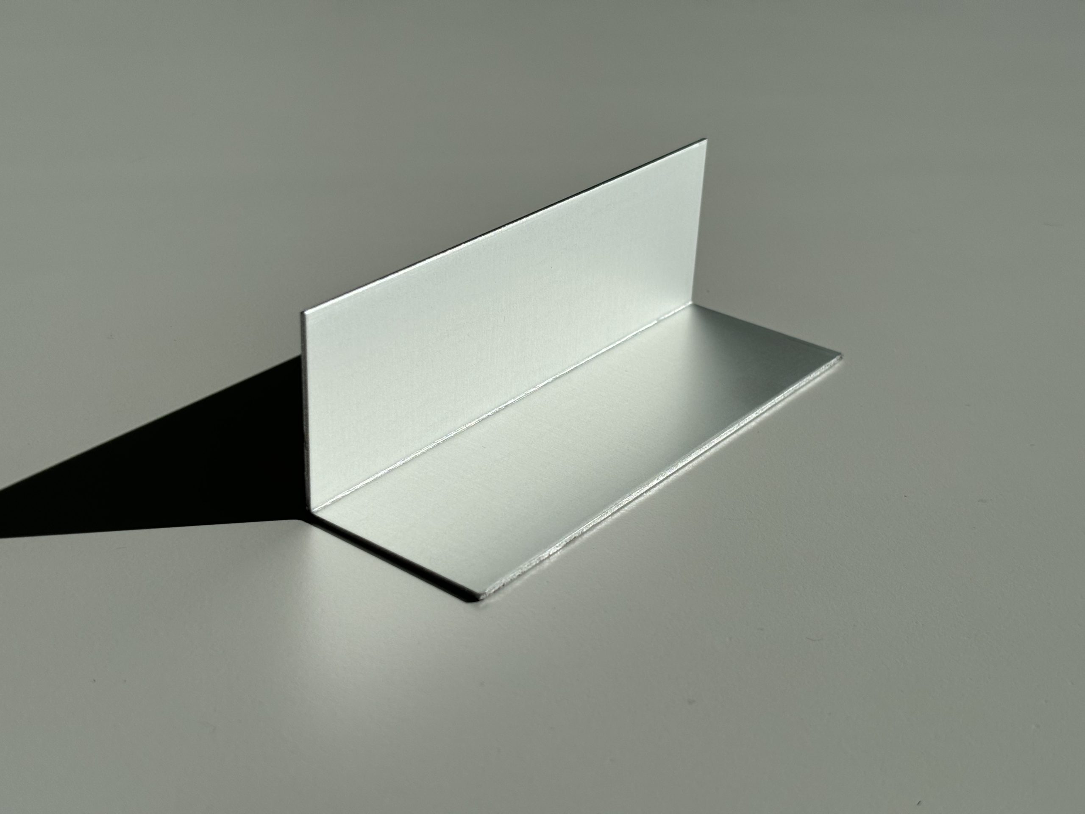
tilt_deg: -29.6
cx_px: 542
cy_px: 407
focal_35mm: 52
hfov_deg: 36.8
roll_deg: -2.4
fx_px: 1630
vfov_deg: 28.0
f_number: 1.6
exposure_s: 1/12195
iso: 25
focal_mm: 5.96
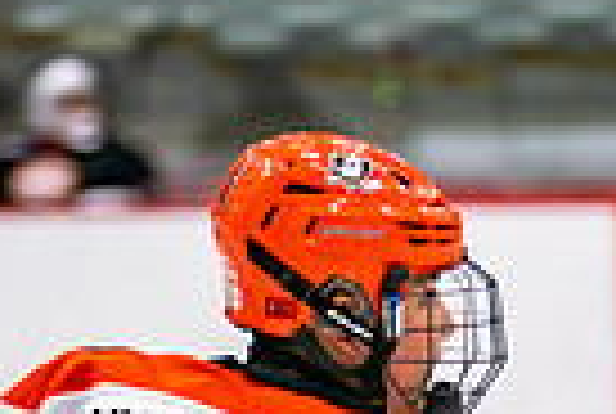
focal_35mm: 570
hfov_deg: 3.6
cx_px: 526
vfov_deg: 2.4
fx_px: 9775
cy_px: 803
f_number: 2.8
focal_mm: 135
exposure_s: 1/640
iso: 640
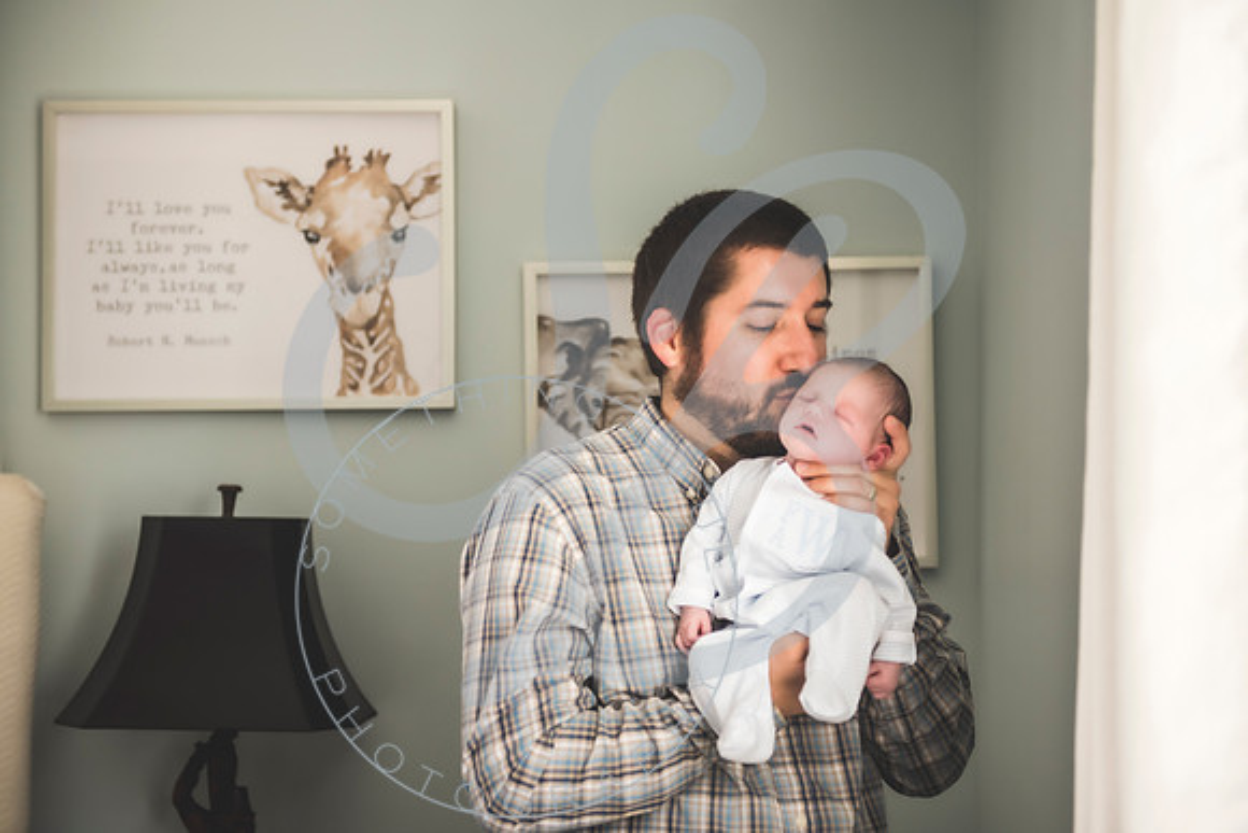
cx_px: 627
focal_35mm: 58
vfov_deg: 23.4
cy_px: 416
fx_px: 2014
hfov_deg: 34.4
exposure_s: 1/125
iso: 200
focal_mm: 56
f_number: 2.8
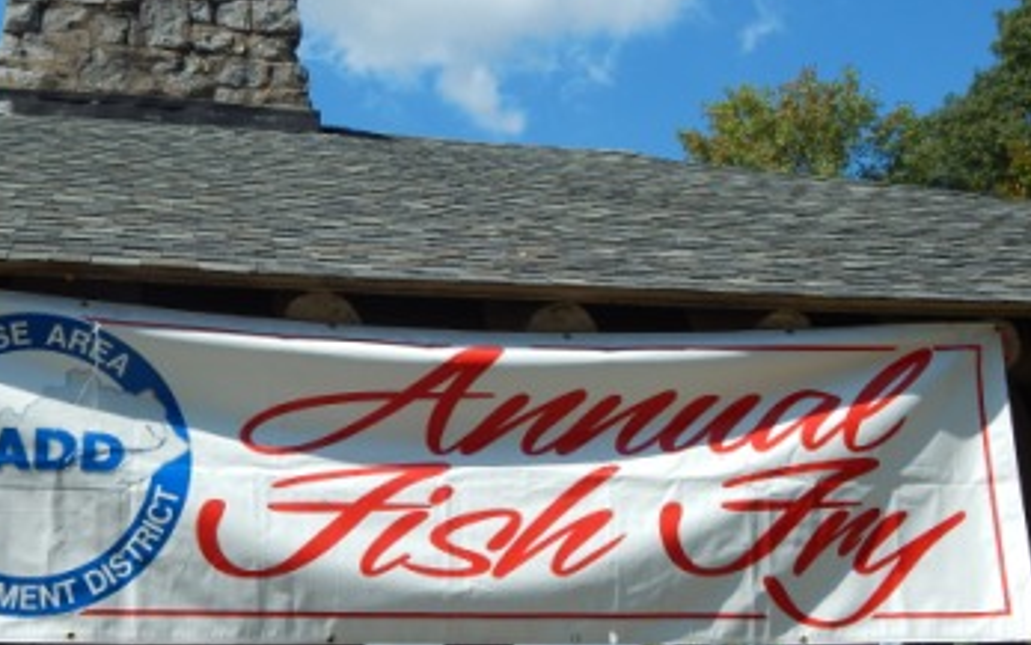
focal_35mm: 52
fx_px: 1461
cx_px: 443
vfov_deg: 24.8
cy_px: 404
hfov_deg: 38.8
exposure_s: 1/400
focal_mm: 6.8
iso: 125
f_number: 6.9
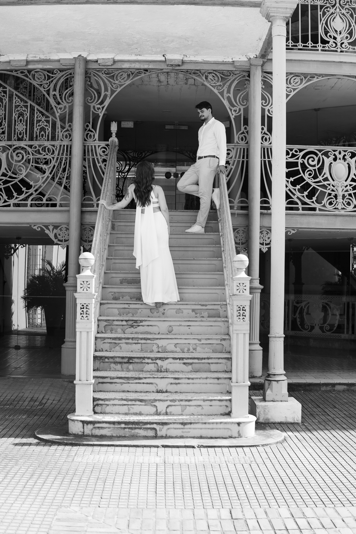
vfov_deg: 43.6
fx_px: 667
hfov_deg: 29.9
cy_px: 267
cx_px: 178
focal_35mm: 45
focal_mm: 30
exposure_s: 1/320
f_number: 2.5
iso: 100
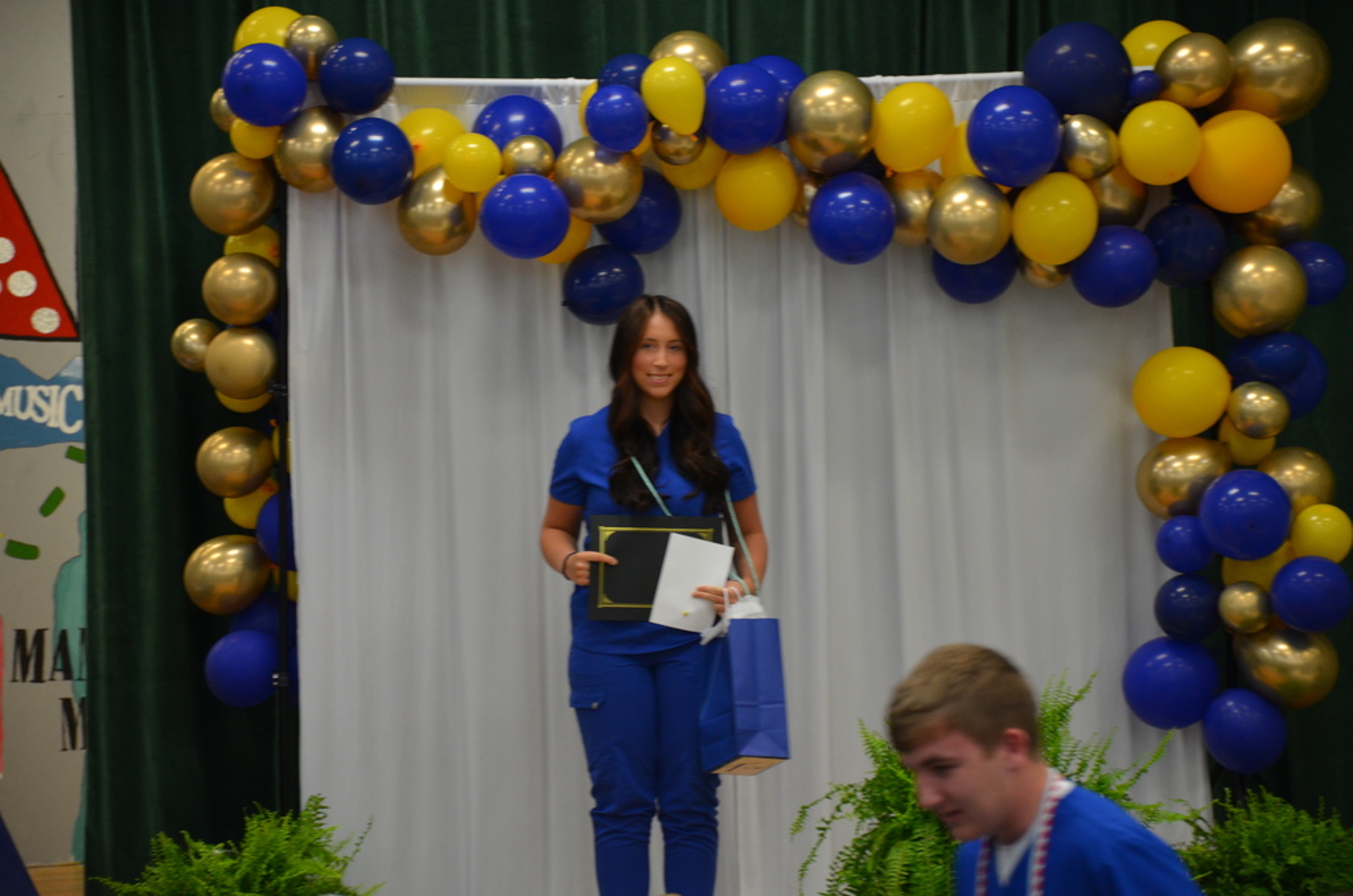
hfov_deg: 12.3
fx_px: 6300
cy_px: 448
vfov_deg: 8.1
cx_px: 676
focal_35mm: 168
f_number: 5.6
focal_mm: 112
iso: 800
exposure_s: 1/30
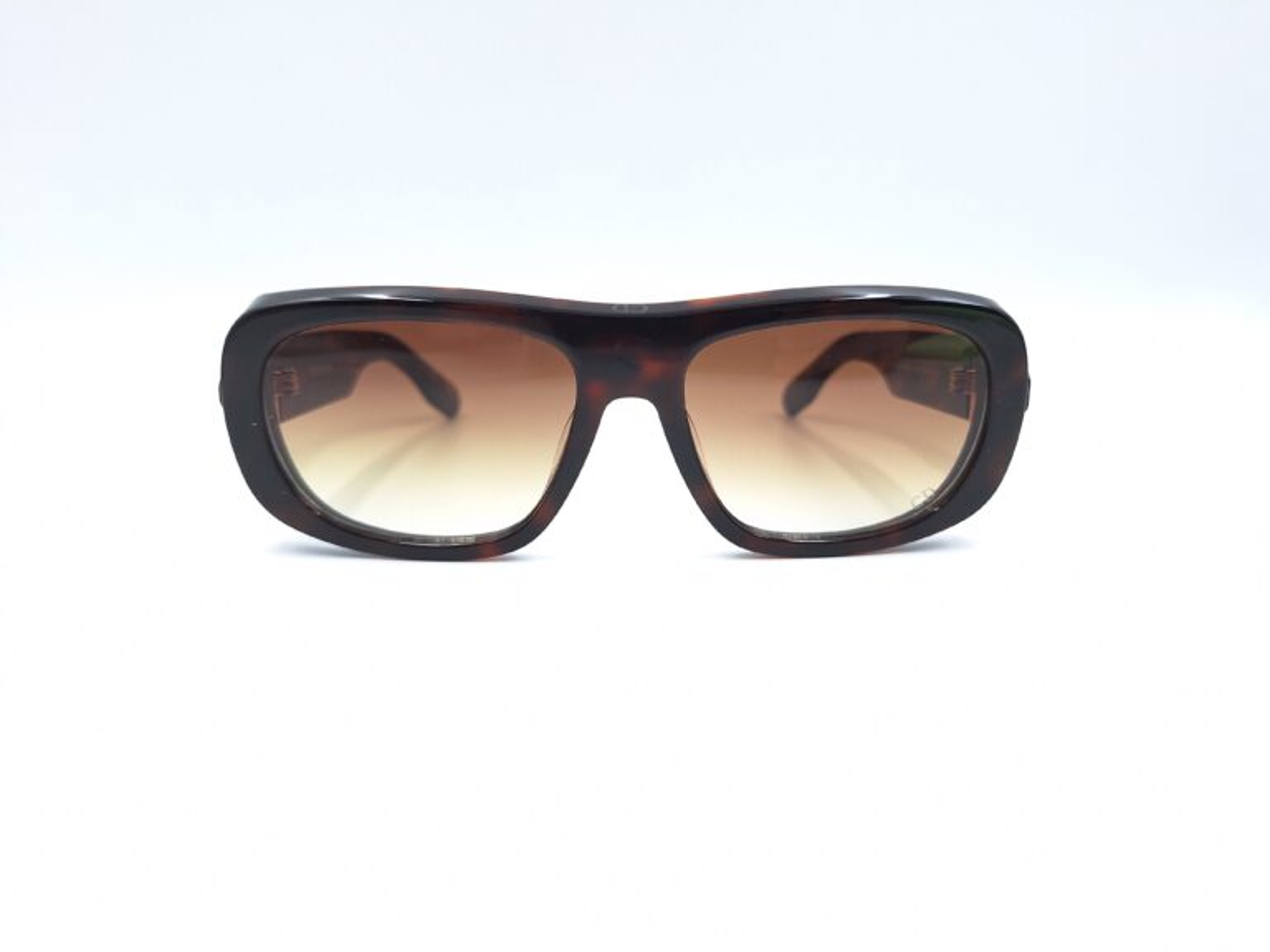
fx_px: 844
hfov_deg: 73.9
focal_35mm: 23
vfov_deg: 58.9
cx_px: 635
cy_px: 476
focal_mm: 5.54
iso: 64
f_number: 1.8
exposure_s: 1/100
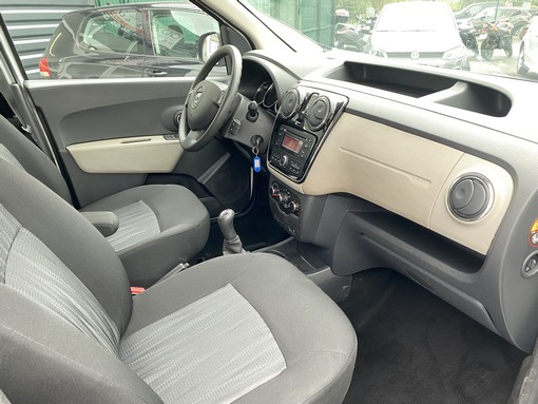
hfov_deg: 67.3
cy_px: 202
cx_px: 269
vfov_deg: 53.1
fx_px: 404
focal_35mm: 26
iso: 160
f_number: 1.8
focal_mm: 4.25
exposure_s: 1/60
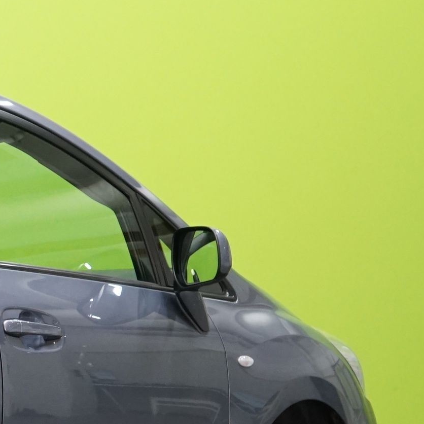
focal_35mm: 128
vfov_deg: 13.5
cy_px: 419
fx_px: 1774
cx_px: -373
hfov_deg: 12.3
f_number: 4.5
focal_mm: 32
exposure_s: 1/160
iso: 2000
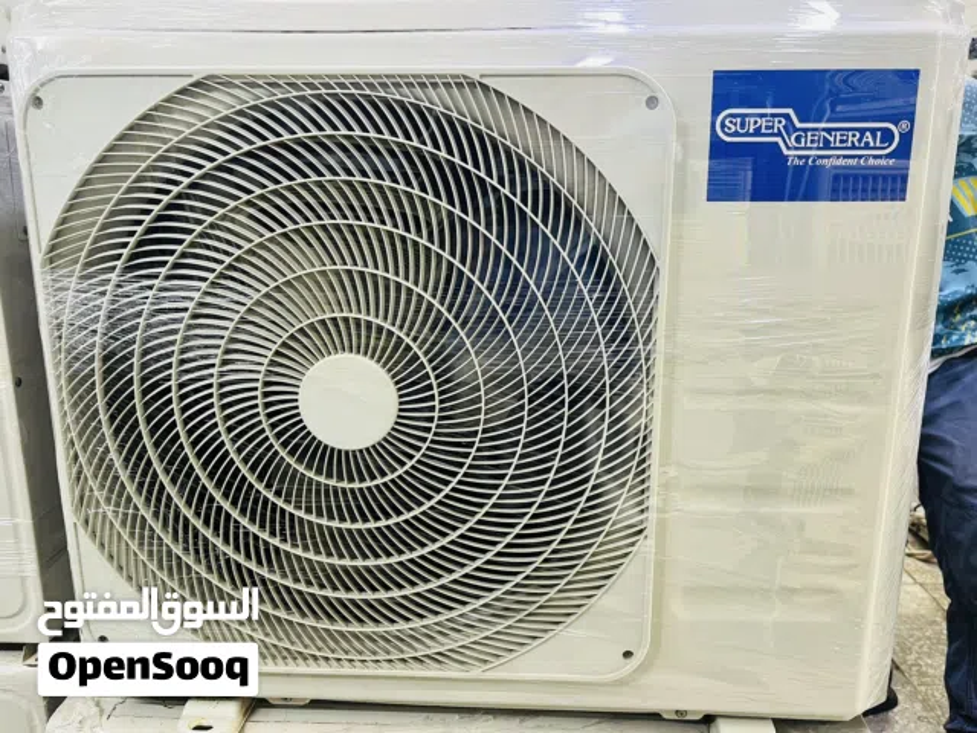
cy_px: 366
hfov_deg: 67.3
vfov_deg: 53.1
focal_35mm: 26
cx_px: 488
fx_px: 734
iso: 100
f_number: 1.6
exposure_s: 1/50
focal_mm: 5.1
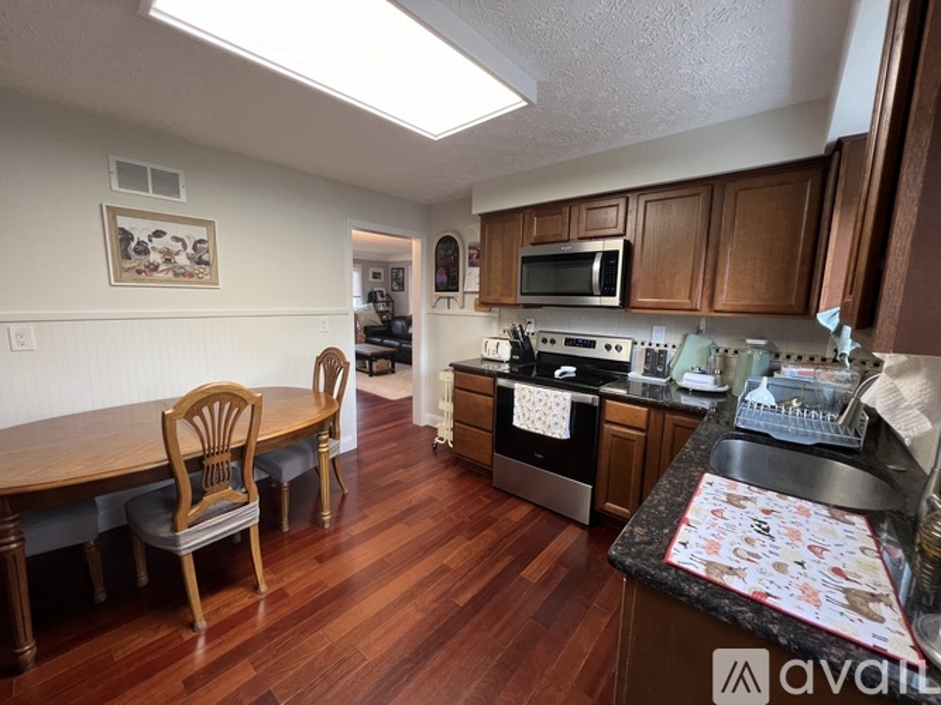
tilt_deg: -8.8
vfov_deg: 89.9
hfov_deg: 106.2
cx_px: 470
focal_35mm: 13
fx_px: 353
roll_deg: -0.7
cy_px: 352
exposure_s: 1/60
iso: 160
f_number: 1.8
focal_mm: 1.57
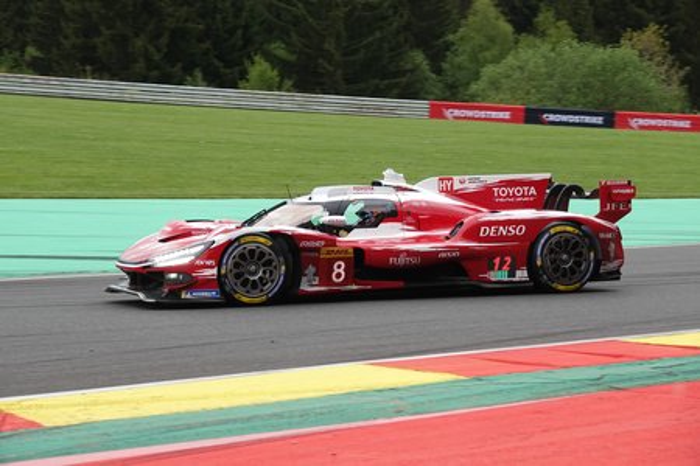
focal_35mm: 115
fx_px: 2236
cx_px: 350
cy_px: 233
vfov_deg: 11.9
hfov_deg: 17.8
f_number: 4
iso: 200
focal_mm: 42.08
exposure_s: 1/800
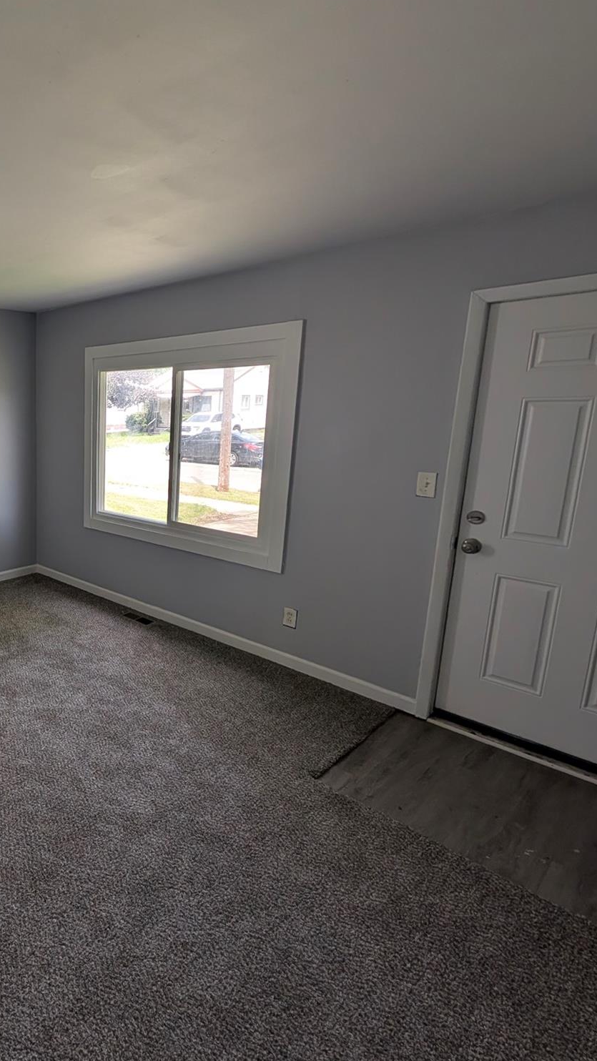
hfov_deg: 50.6
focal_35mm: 18
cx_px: 14
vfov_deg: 92.6
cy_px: 515
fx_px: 506
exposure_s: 1/265
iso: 62
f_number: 1.7
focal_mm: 2.02
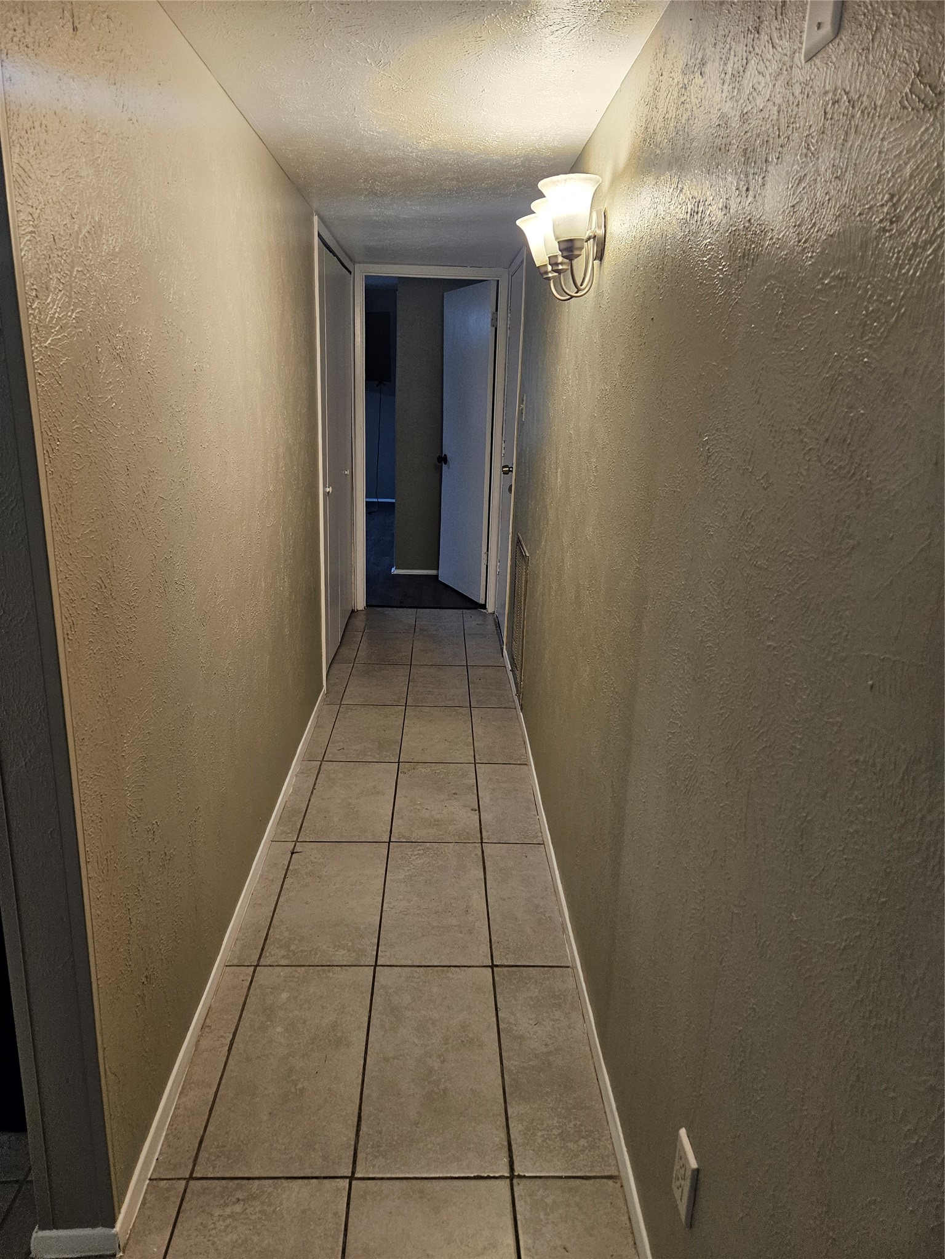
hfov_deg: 58.9
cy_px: 630
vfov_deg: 73.9
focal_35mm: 23
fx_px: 837
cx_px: 472
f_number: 1.8
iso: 250
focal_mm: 5.4
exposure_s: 1/120
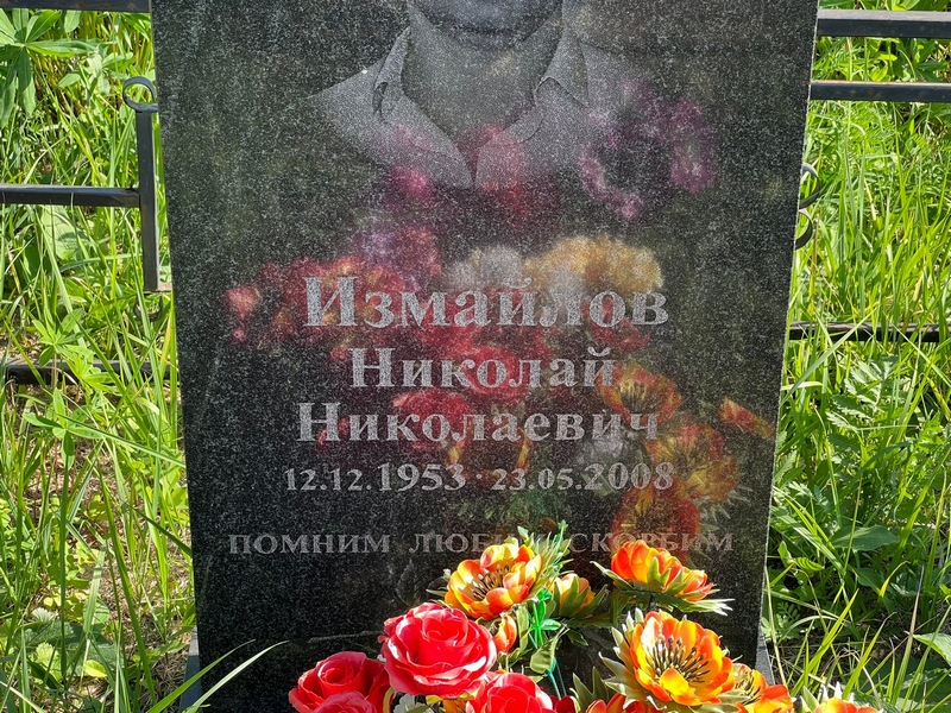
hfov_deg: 25.3
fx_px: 2115
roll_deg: +0.9
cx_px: 476
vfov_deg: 19.1
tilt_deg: -33.5
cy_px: 356
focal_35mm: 77
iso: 32
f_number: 2.8
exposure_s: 1/121
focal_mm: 9
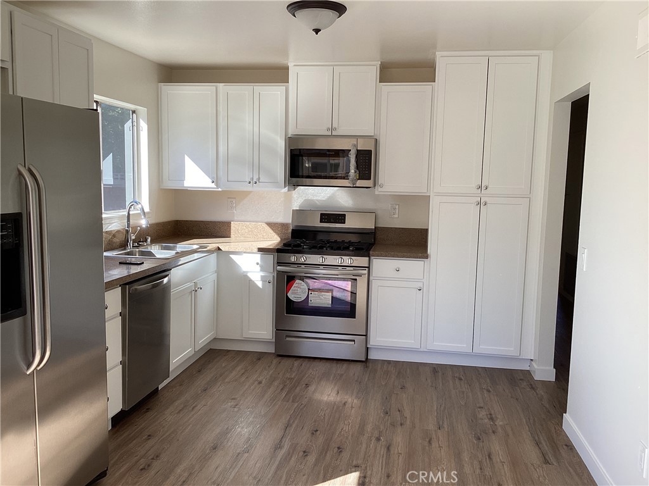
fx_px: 581
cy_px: 243
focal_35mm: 31
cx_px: 324
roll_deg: -0.9
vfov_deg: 45.4
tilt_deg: -6.6
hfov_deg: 58.4
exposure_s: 1/120
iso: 25
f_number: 2.4
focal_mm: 3.3
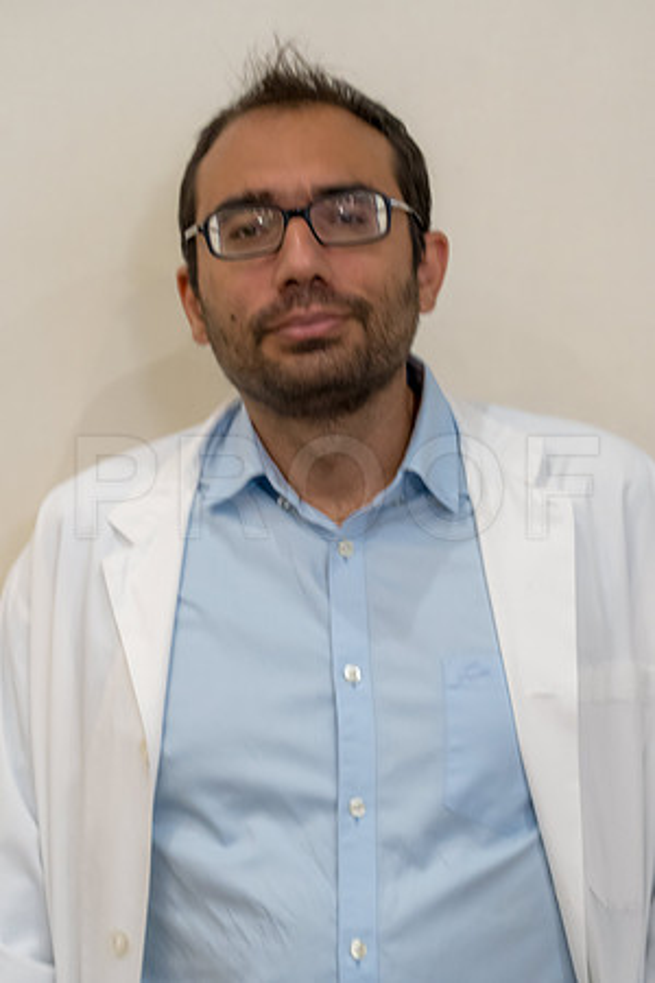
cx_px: 328
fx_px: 4912
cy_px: 492
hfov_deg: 7.6
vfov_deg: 11.4
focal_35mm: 180
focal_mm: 180
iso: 5000
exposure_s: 1/80
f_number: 4
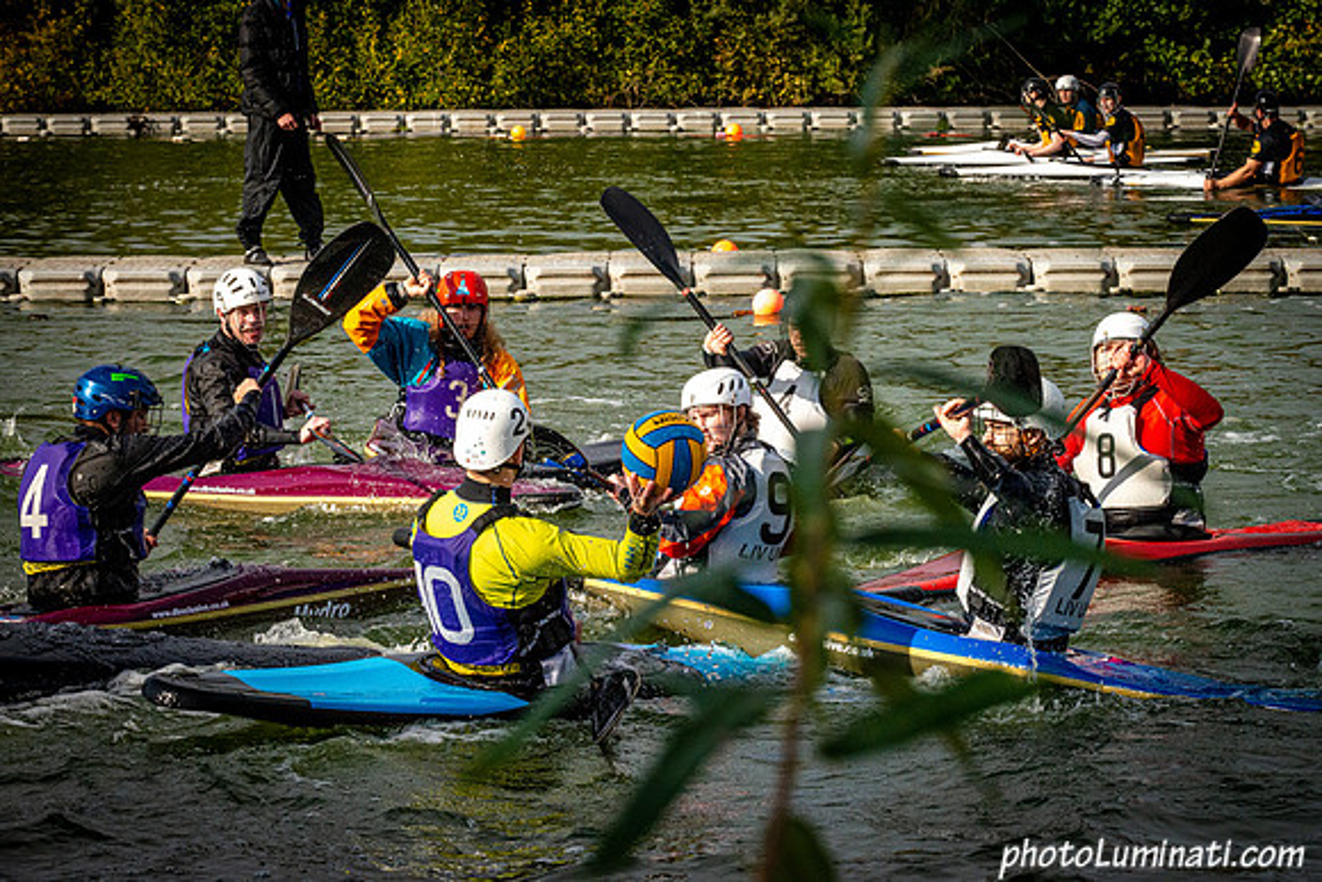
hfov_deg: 13.6
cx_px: 712
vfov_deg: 9.1
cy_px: 407
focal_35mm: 151
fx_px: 5542
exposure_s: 1/3200
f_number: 11
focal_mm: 140
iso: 2500
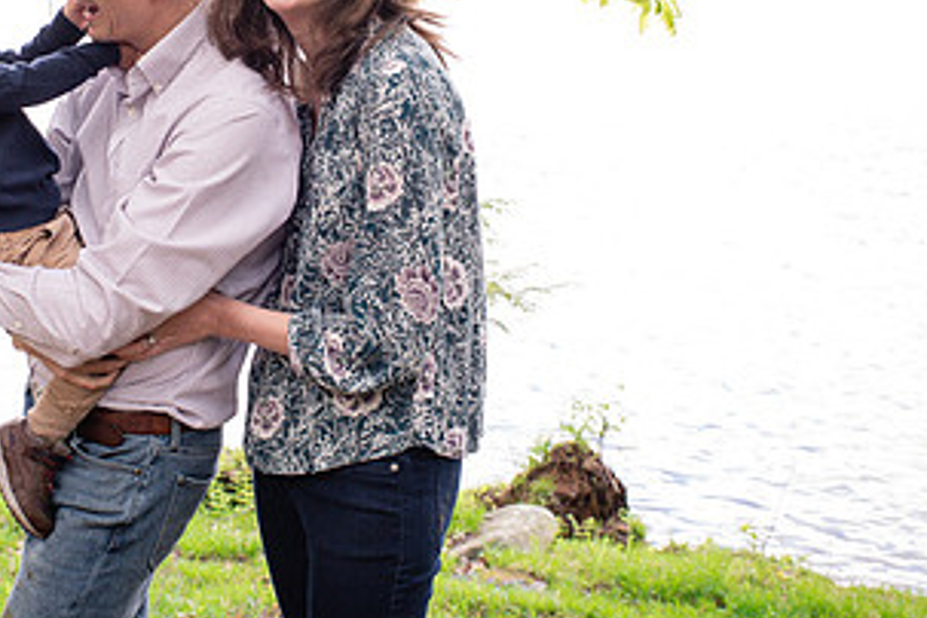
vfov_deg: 20.1
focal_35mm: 67
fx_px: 1725
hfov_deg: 29.6
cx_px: 239
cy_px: 127
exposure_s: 1/160
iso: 800
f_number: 6.3
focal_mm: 35
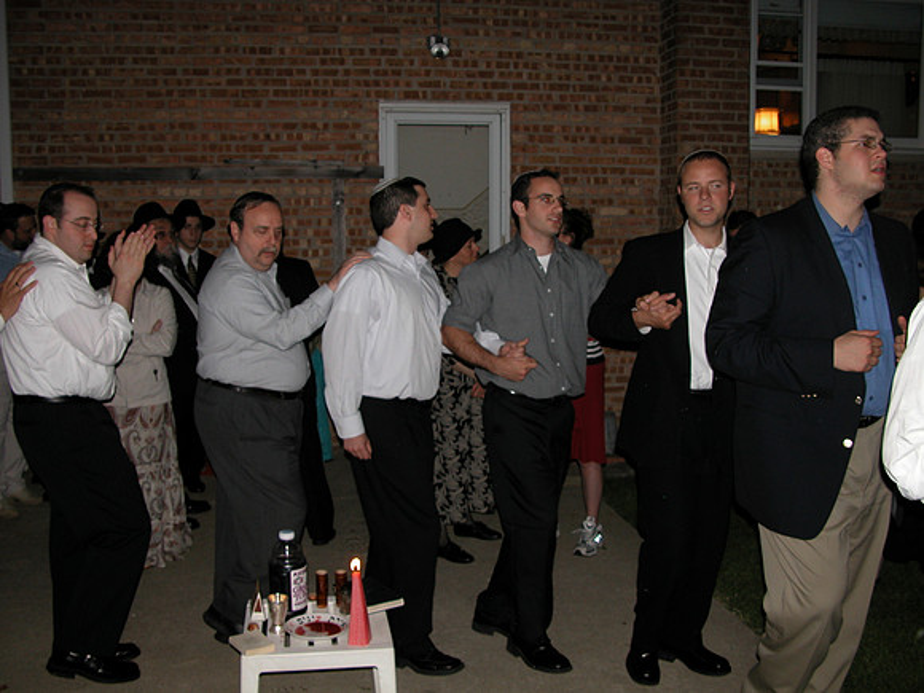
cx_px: 462
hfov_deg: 54.0
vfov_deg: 41.8
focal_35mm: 34
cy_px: 346
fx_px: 908
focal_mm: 8.9
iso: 100
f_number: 2.8
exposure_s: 1/60
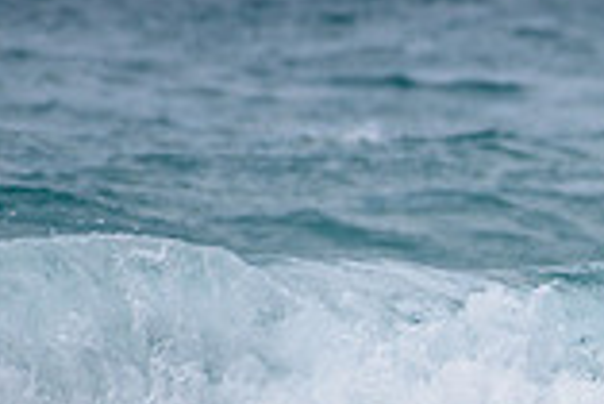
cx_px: 1228
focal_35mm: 2267
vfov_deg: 0.6
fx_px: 38070
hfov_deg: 0.9
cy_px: 467
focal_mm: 500
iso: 180
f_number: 5.6
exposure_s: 1/2000
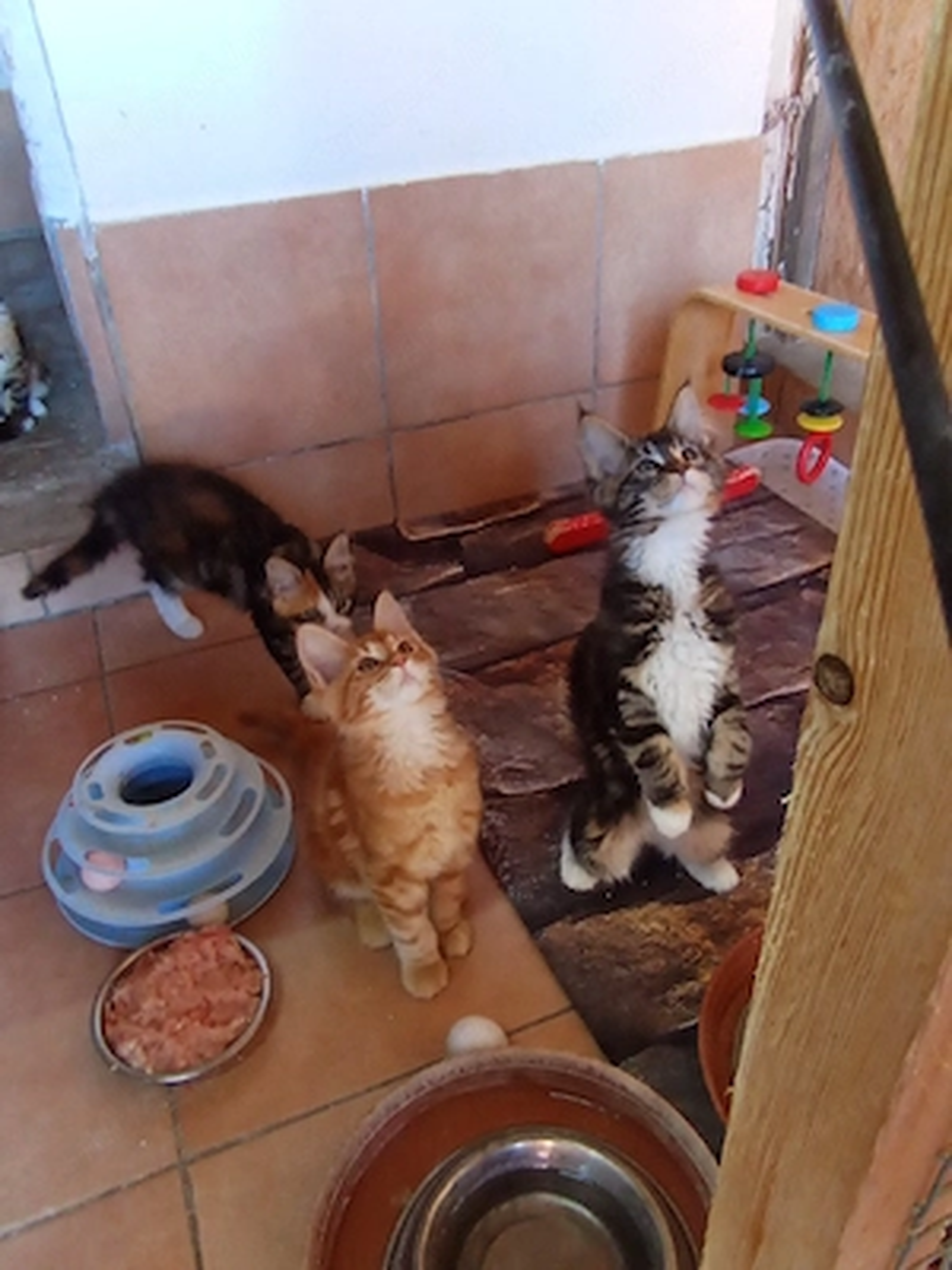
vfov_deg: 94.5
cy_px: 635
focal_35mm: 16
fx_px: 587
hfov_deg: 78.1
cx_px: 476
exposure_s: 1/33.3
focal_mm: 1.65
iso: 199
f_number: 2.2
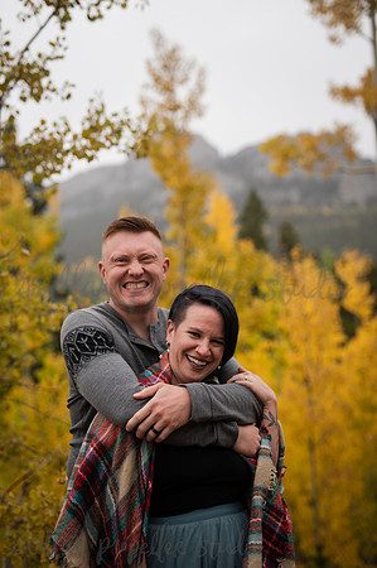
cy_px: 284
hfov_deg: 26.9
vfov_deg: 39.6
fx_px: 787
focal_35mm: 50
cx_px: 188
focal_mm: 50
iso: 160
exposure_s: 1/200
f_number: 2.5
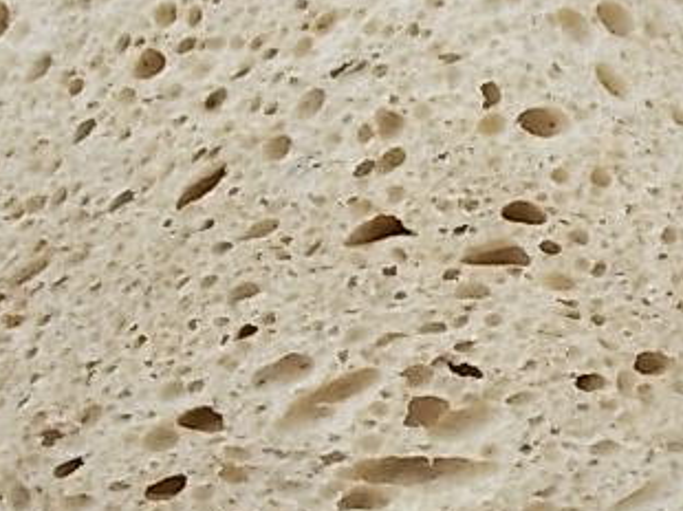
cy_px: 401
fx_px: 1222
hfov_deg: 30.7
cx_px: 509
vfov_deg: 23.3
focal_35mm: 62
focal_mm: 5.3
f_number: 3.4
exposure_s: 1/160
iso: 80
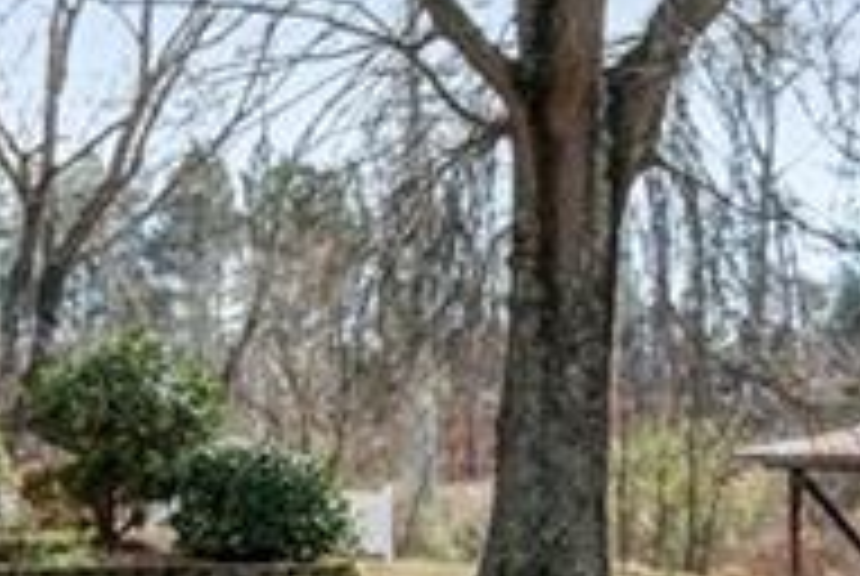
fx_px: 2560
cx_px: -905
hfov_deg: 15.1
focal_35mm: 107
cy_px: 475
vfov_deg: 12.8
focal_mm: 20
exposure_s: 1/100
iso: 200
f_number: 10
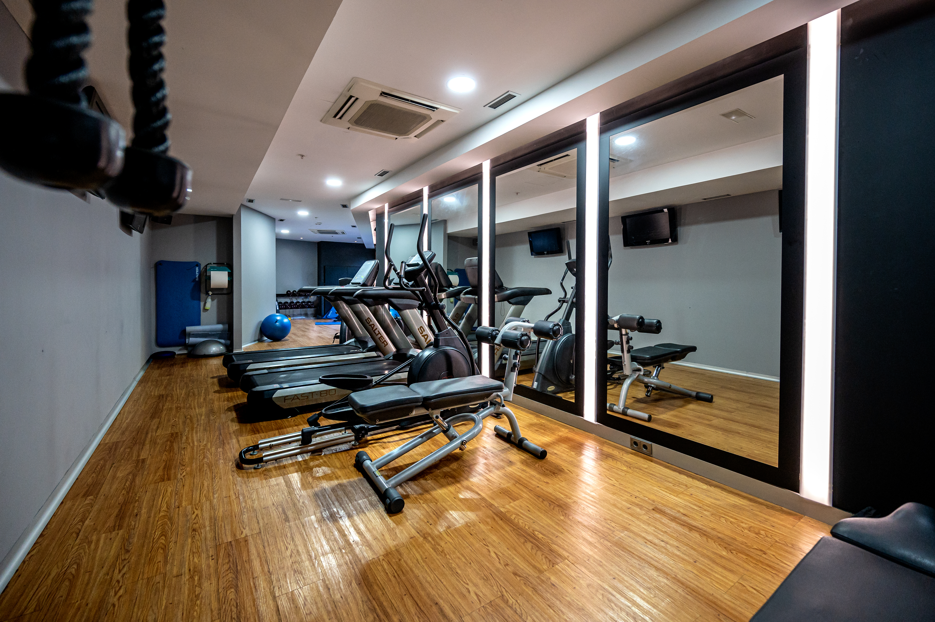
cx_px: 468
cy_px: 311
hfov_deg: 104.3
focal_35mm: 14
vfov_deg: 81.1
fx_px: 363
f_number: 4
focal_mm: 14
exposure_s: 1/80
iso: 2000
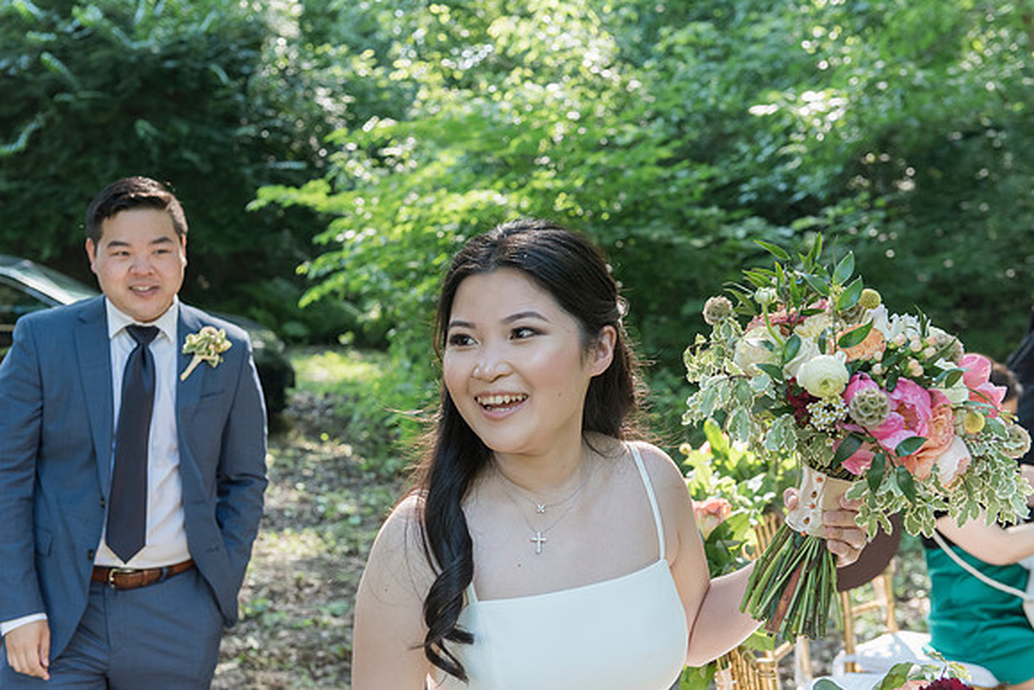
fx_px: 1580
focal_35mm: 55
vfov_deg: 24.6
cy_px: 345
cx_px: 517
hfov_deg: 36.2
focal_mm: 55
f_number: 4.5
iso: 1000
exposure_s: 1/400
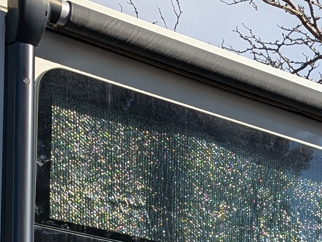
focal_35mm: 122
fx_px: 1136
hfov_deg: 15.6
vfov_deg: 11.2
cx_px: 370
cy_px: 464
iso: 22
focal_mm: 6.9
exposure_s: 1/1103
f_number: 1.68
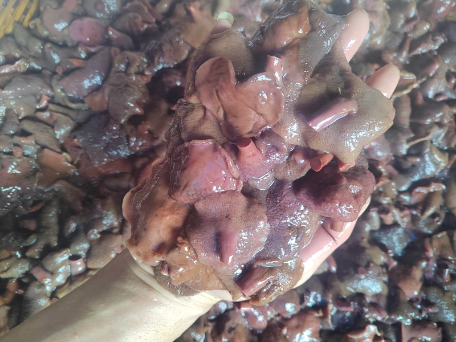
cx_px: 228
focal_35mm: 23
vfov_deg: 58.9
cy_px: 171
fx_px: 303
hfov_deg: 73.9
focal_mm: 5.52
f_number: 1.9
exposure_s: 1/100
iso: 441
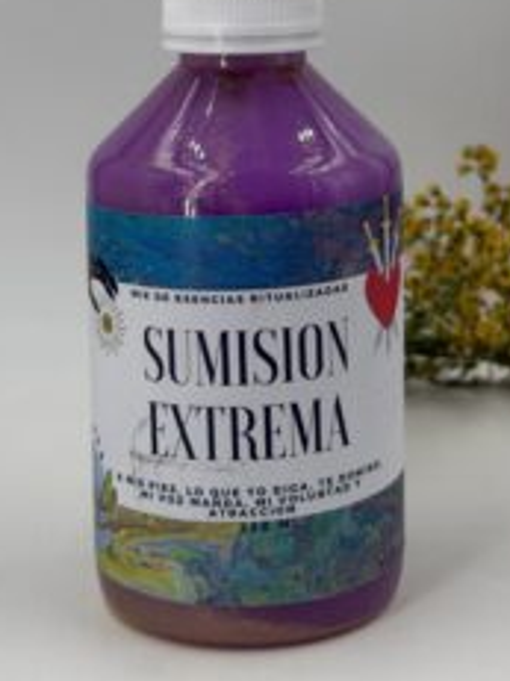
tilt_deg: -6.1
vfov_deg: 23.2
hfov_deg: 17.8
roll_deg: -0.9
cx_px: 283
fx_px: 1632
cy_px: 121
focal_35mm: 83
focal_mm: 6.76
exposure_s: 1/2088
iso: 64
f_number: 1.78
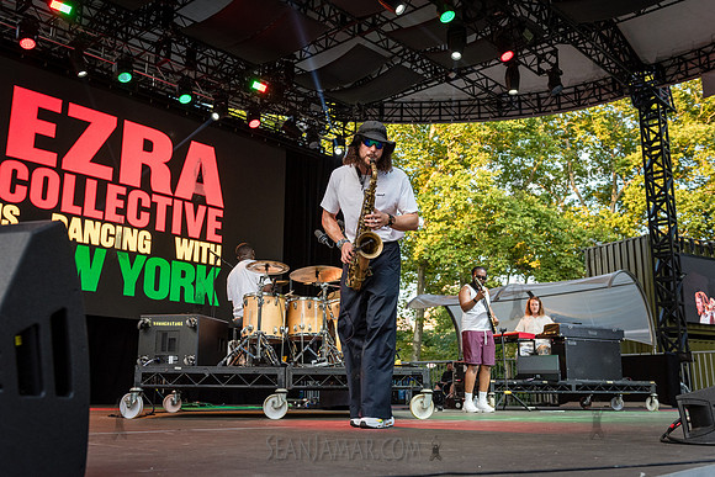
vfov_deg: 37.8
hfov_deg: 54.3
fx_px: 697
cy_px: 238
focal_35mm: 35
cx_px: 358
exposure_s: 1/320
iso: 1000
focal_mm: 35
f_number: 4
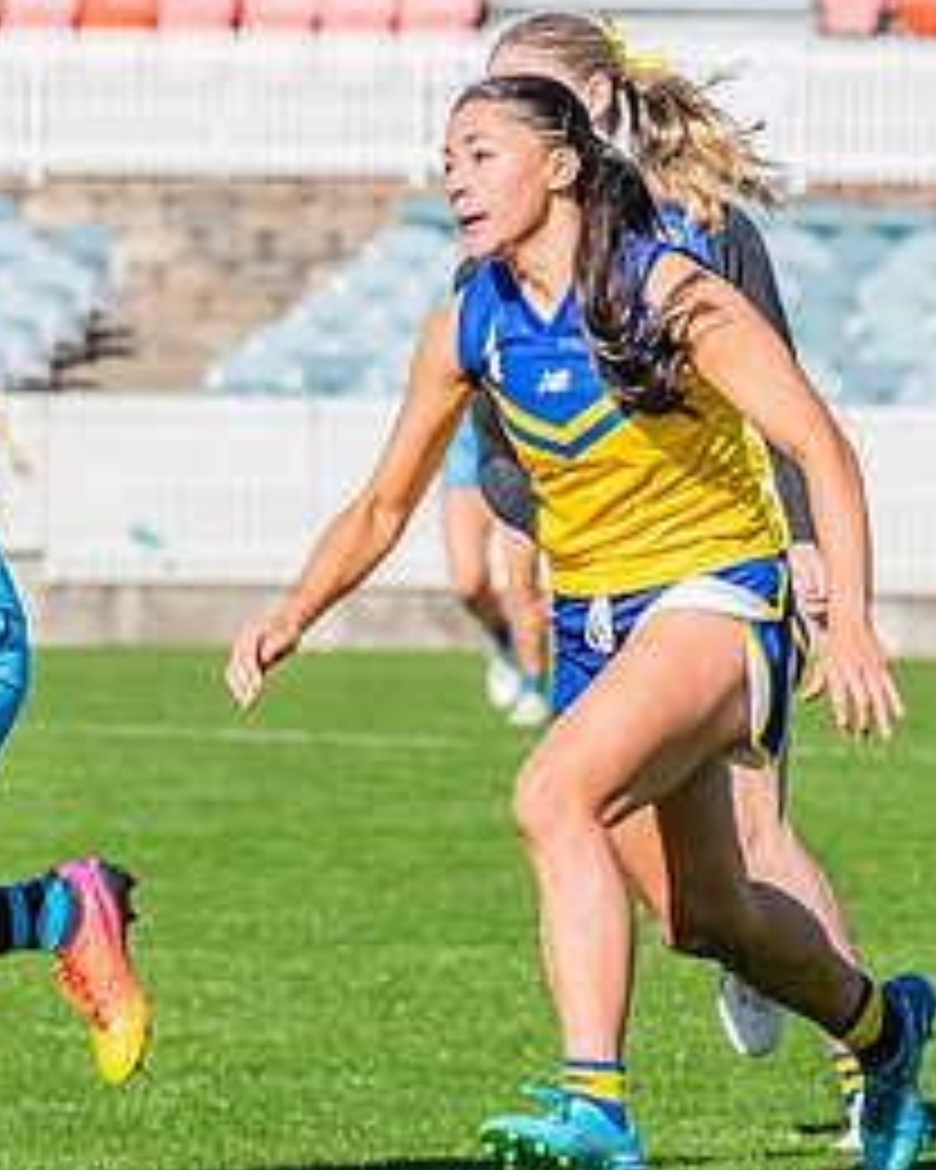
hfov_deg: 2.4
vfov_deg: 2.9
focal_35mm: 657
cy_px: 683
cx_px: -308
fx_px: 22750
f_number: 13
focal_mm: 270
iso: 800
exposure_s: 1/1250
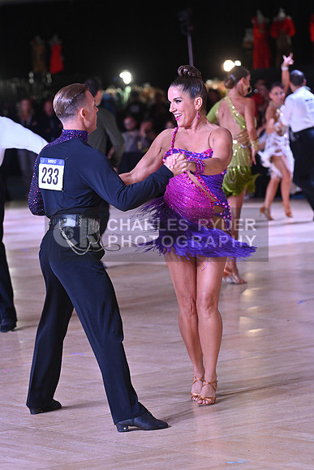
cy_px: 235
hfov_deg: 8.6
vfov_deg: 12.8
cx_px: 157
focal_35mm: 160
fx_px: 2092
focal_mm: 160
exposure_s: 1/320
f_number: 6.3
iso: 2000
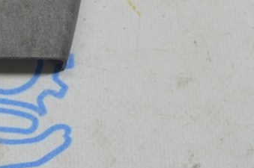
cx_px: -52
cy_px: -74
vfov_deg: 9.8
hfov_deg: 14.6
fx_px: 958
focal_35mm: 136
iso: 400
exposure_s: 1/40
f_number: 5.6
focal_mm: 30
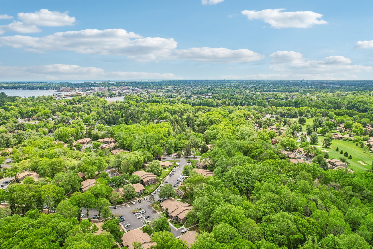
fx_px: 228
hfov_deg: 78.6
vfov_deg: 57.2
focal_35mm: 22
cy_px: 124
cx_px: 186
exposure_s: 1/1250
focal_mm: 8.4
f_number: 2.8
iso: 100
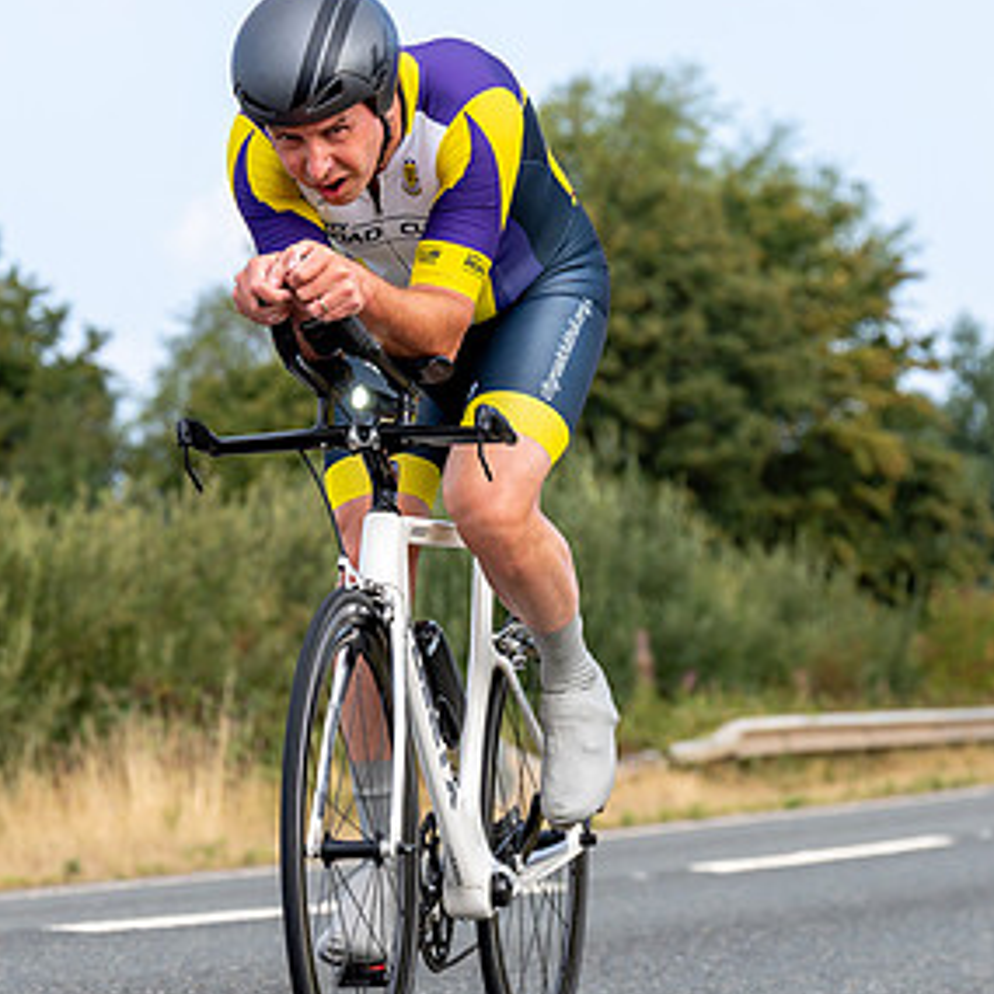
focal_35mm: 184
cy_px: 449
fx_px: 5978
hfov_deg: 9.5
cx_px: 218
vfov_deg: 9.5
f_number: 4.5
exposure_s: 1/1000
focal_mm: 90
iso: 160
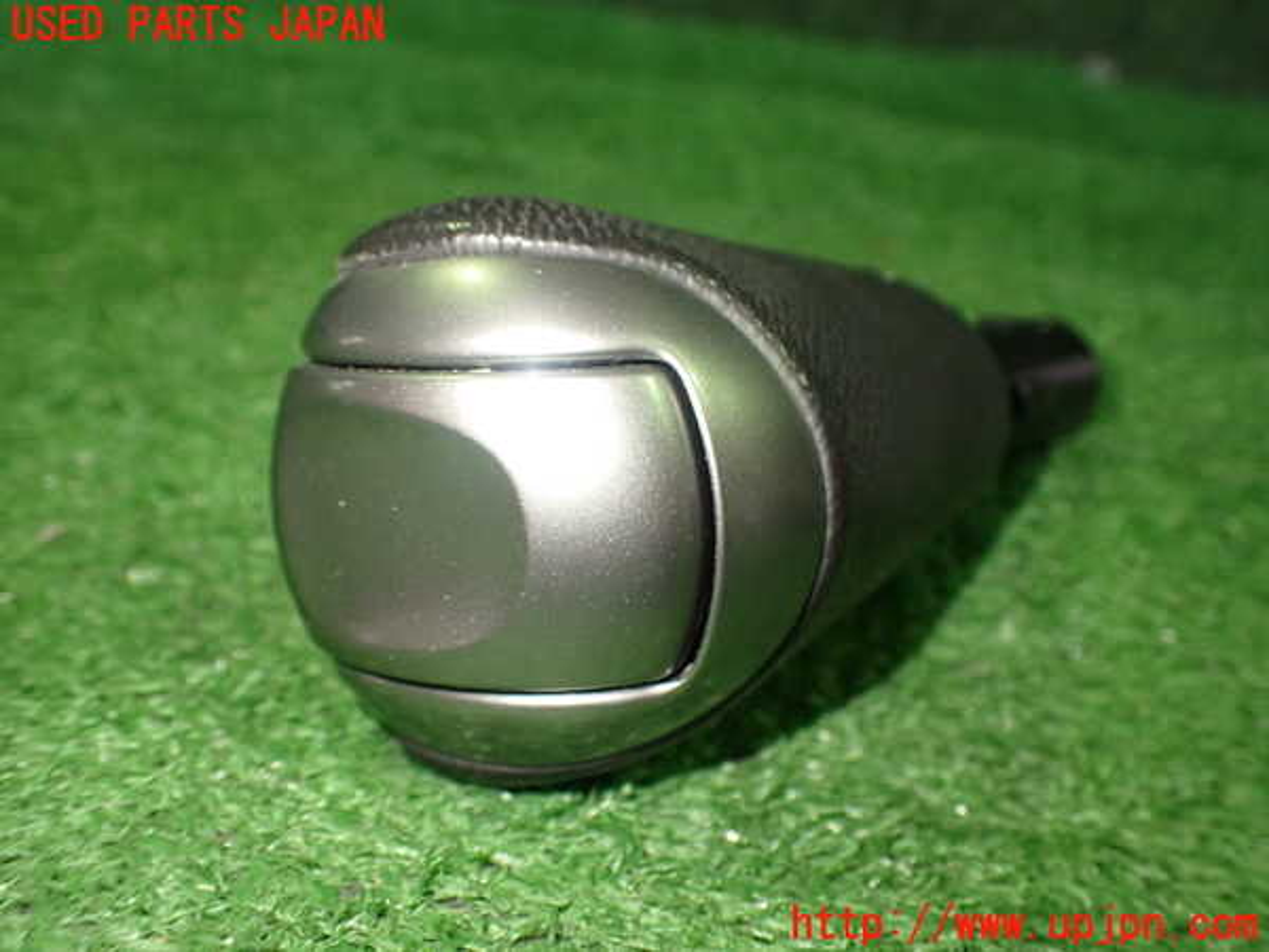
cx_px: 634
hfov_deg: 60.0
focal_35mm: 30
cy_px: 476
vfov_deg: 46.8
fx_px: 1100
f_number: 2.3
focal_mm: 5.4
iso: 800
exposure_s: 1/100
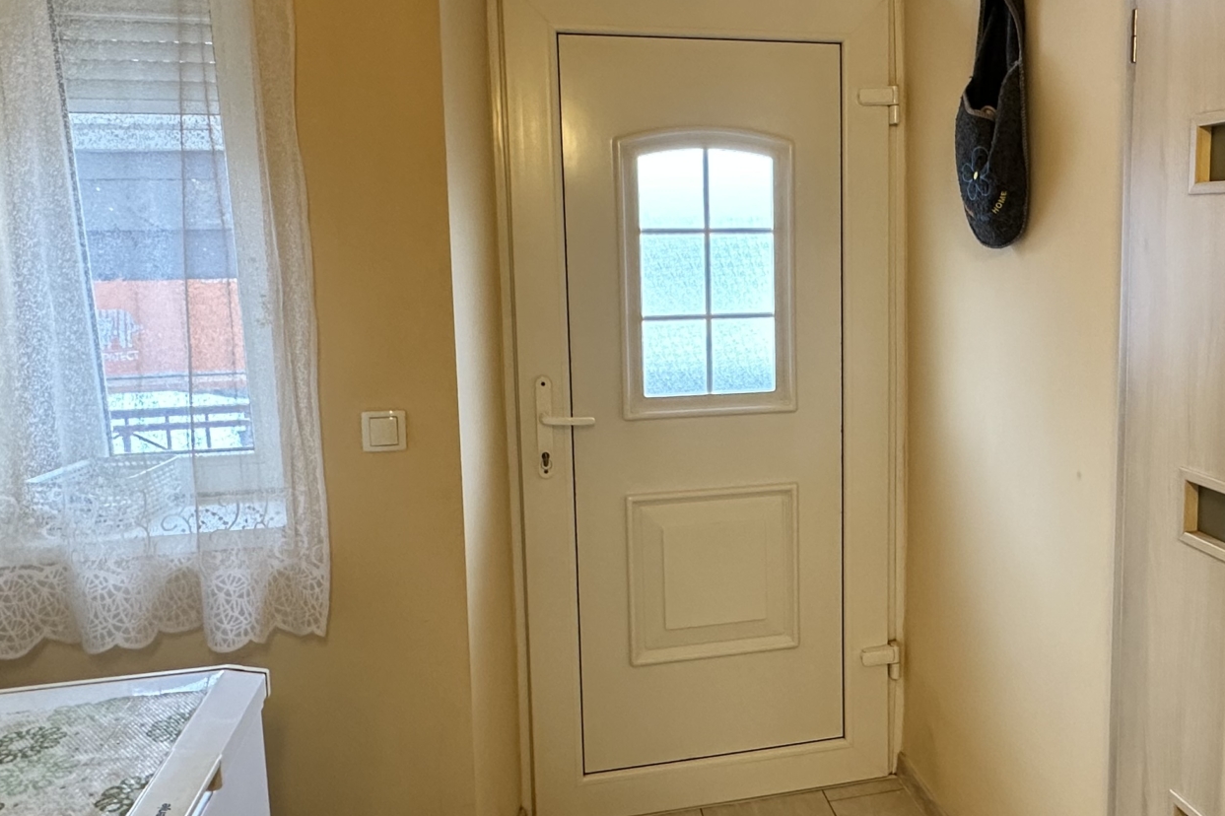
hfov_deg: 61.0
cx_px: 780
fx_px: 1021
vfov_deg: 43.5
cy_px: 352
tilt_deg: -7.1
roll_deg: +0.6
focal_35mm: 30
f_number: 2.2
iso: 160
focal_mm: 2.22
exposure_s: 1/50
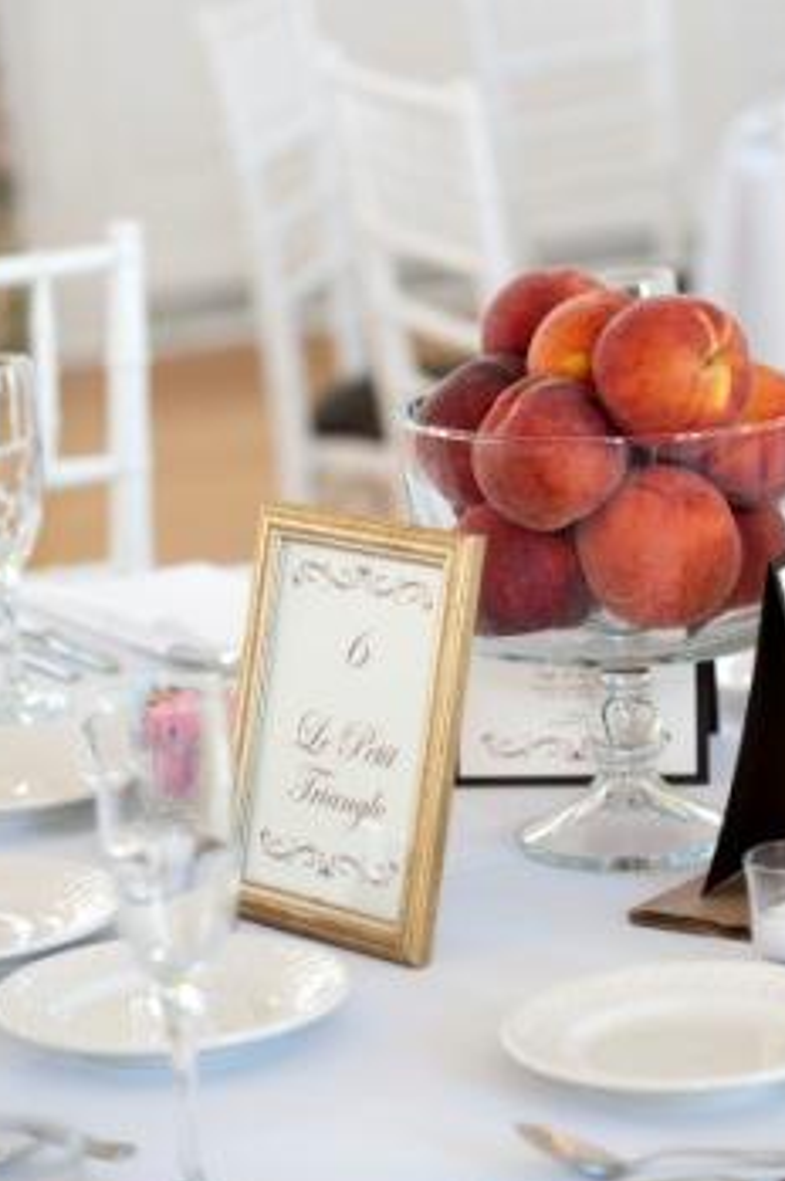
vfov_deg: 15.7
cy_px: 528
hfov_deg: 10.4
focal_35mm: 131
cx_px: 460
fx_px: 4293
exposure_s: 1/60
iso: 1000
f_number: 4.5
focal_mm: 102
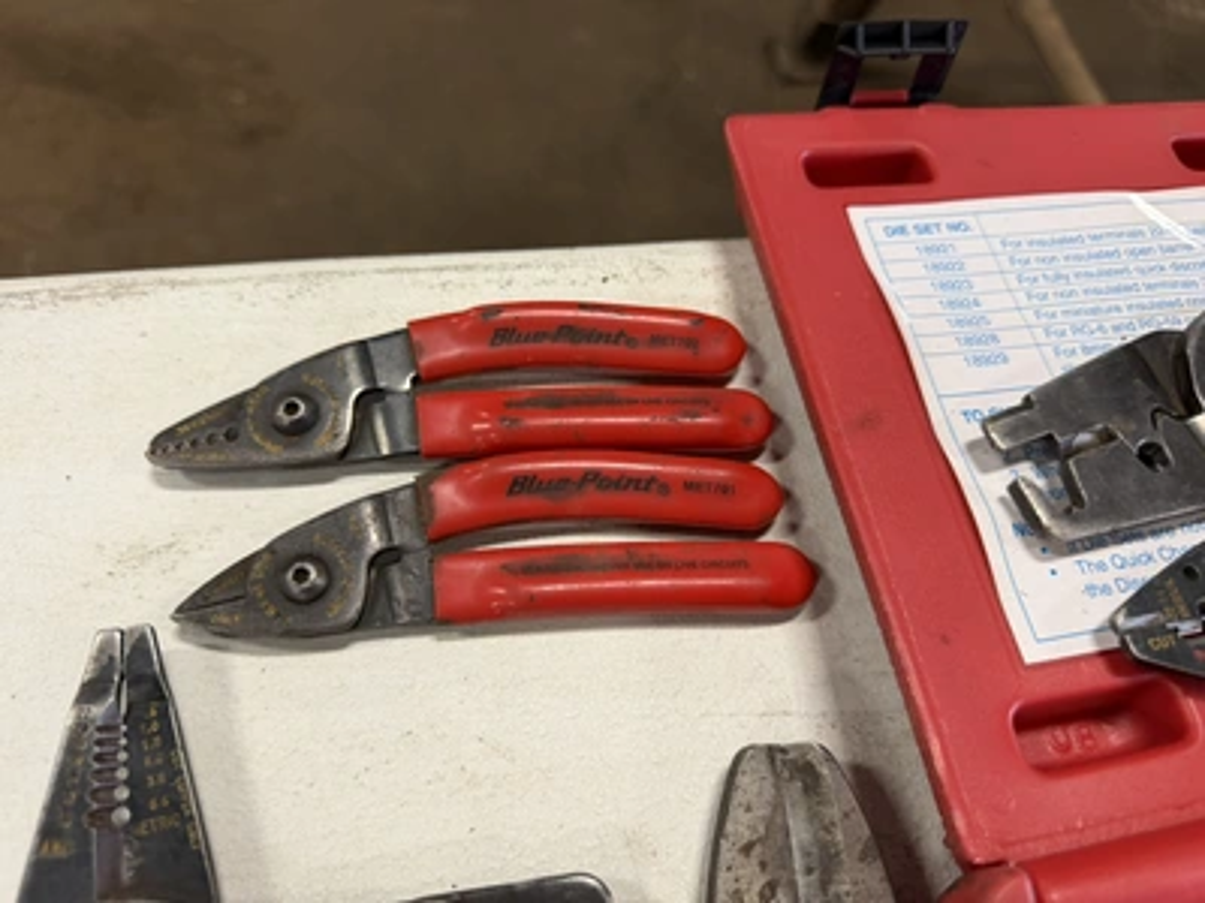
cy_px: 452
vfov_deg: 56.8
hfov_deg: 71.6
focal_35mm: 24
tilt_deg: -64.8
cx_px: 602
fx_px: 835
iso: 125
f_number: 1.78
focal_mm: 6.76
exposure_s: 1/60
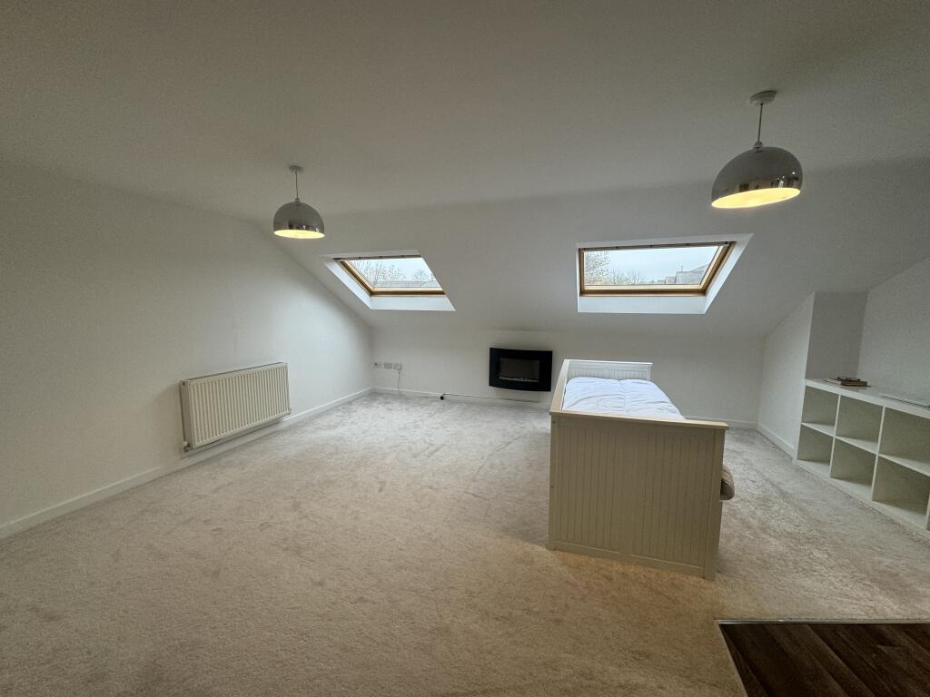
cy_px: 348
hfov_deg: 102.1
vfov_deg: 85.7
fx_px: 376
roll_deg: +0.1
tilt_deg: -7.1
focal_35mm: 14
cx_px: 465
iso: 125
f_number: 2.2
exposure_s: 1/100
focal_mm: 2.22
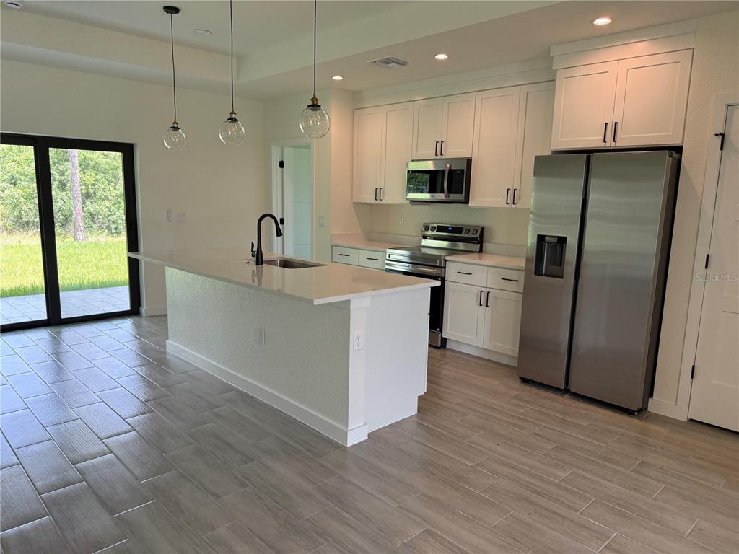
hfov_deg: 71.6
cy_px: 277
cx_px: 370
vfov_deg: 56.8
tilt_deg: -9.4
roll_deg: -1.1
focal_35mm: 24
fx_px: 512
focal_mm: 6.76
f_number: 1.78
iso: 125
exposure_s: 1/174
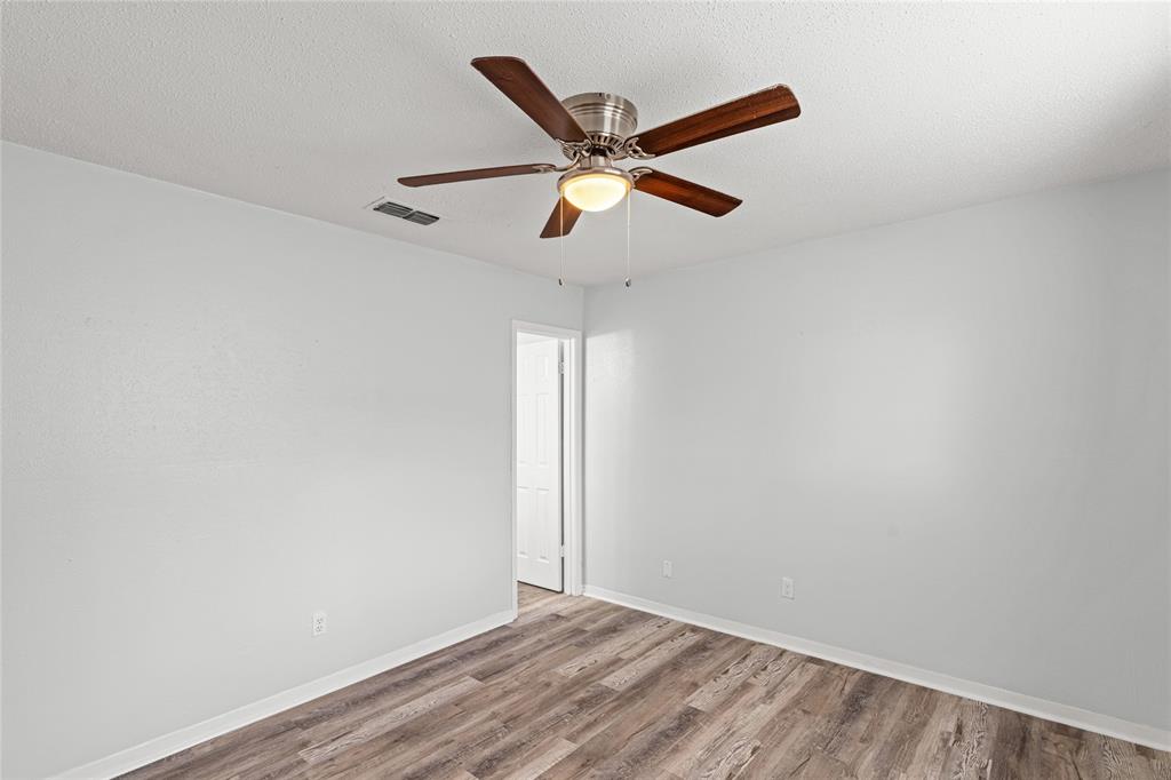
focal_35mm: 16
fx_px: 520
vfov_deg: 73.7
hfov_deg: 96.8
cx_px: 586
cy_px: 390
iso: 800
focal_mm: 16
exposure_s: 1/50
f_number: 8
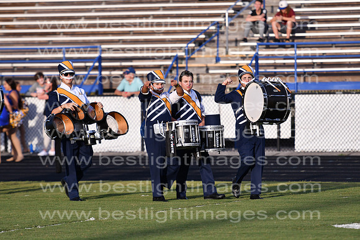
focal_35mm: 255
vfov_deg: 5.4
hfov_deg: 8.1
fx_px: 2550
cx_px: 180
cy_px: 120
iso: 400
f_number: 3.2
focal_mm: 170
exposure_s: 1/3200
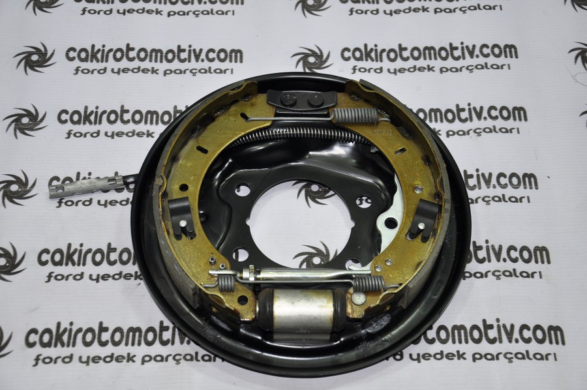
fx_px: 1099
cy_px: 195
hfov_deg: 29.9
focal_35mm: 68
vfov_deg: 20.1
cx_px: 294
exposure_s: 1/60
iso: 200
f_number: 4.8
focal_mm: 45
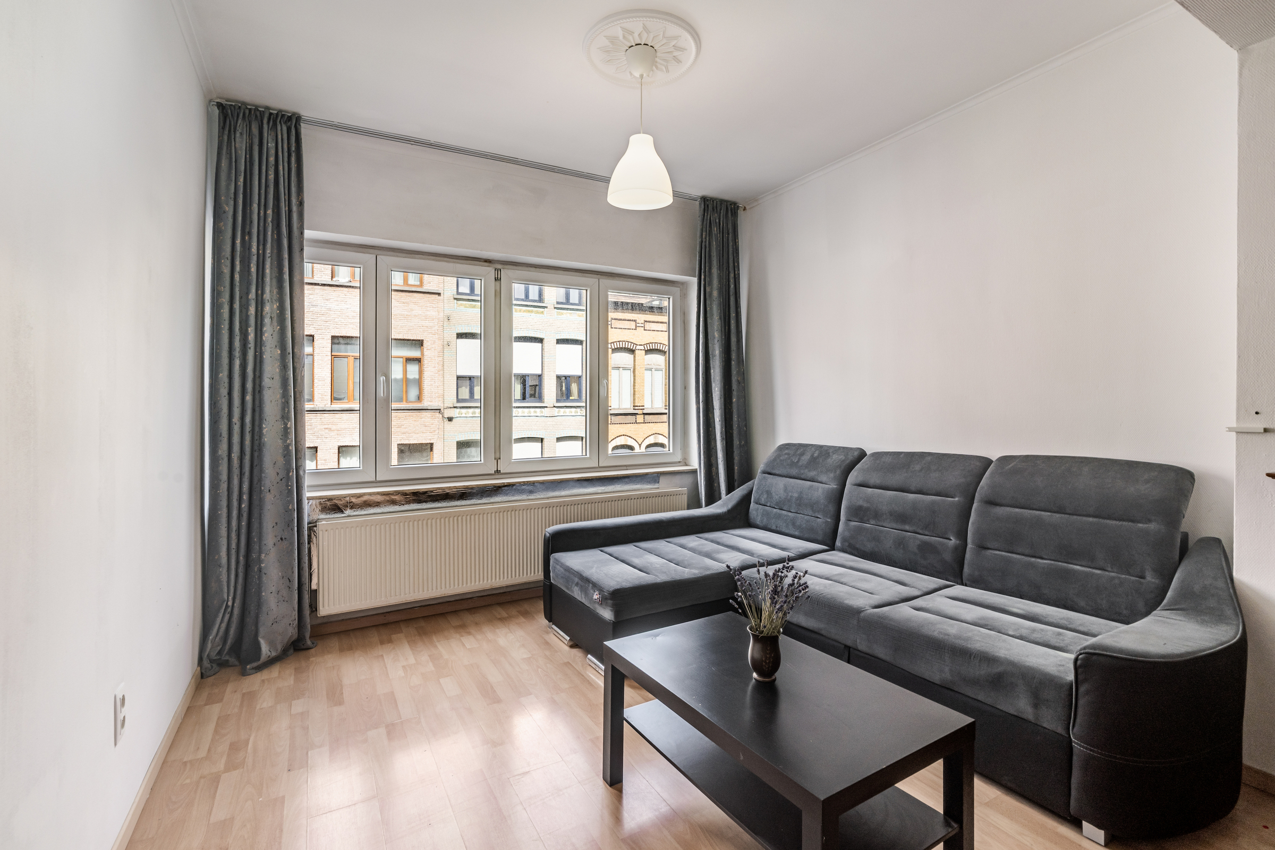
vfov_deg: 73.7
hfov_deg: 96.7
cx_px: 638
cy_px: 425
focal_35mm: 16
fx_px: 567
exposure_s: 1/200
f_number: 11
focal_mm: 16
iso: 250
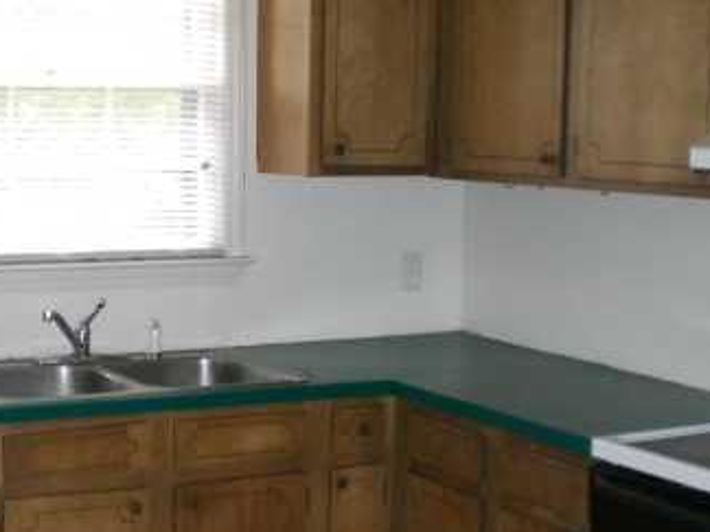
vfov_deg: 19.5
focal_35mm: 75
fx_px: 1538
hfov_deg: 25.9
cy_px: 418
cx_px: 267
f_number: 3.1
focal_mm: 6.3
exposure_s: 1/60
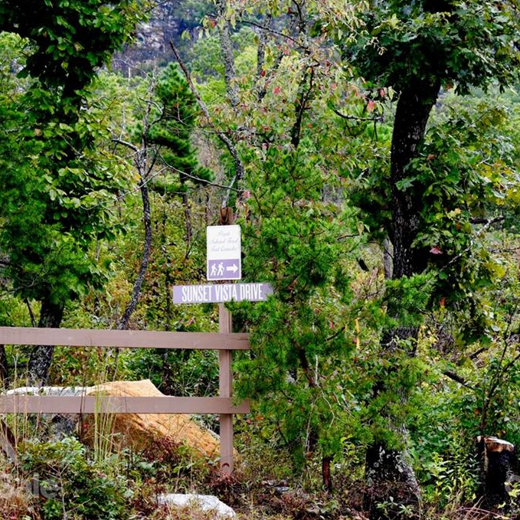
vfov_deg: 16.6
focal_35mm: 105
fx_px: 1785
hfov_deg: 16.6
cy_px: 260
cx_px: 327
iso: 400
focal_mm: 55
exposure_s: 1/250
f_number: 5.6
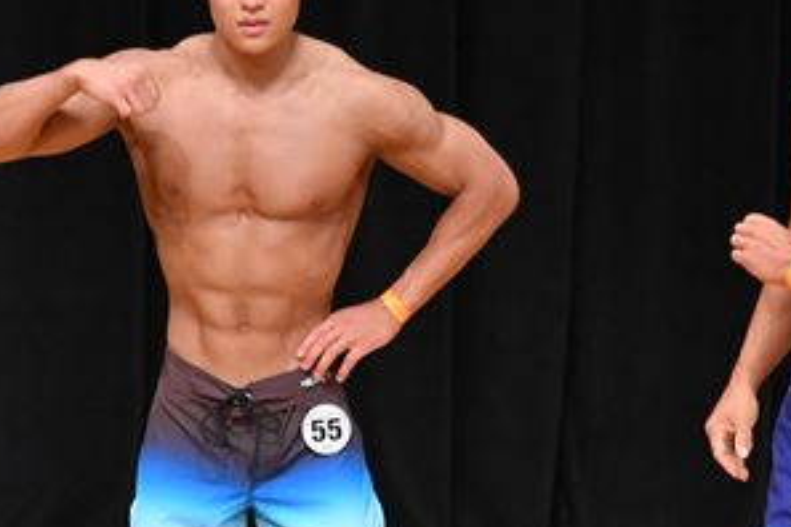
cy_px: 444
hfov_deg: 3.1
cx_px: 222
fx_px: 14632
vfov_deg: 2.1
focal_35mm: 666
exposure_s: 1/400
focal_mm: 170
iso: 4000
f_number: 5.6
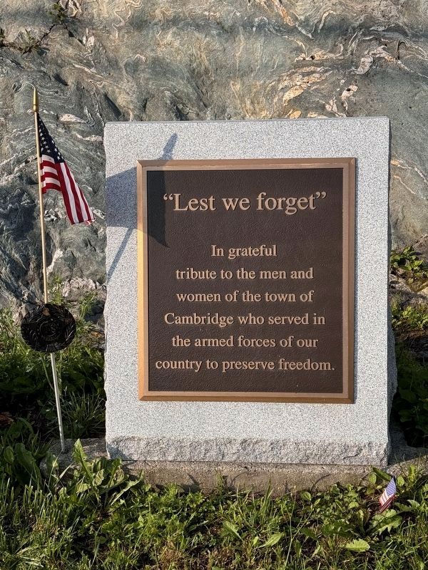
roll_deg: +1.5
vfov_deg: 39.7
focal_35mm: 48
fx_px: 791
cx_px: 214
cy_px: 285
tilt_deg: -20.4
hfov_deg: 30.3
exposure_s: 1/2959
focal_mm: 6.76
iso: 64
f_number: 1.78
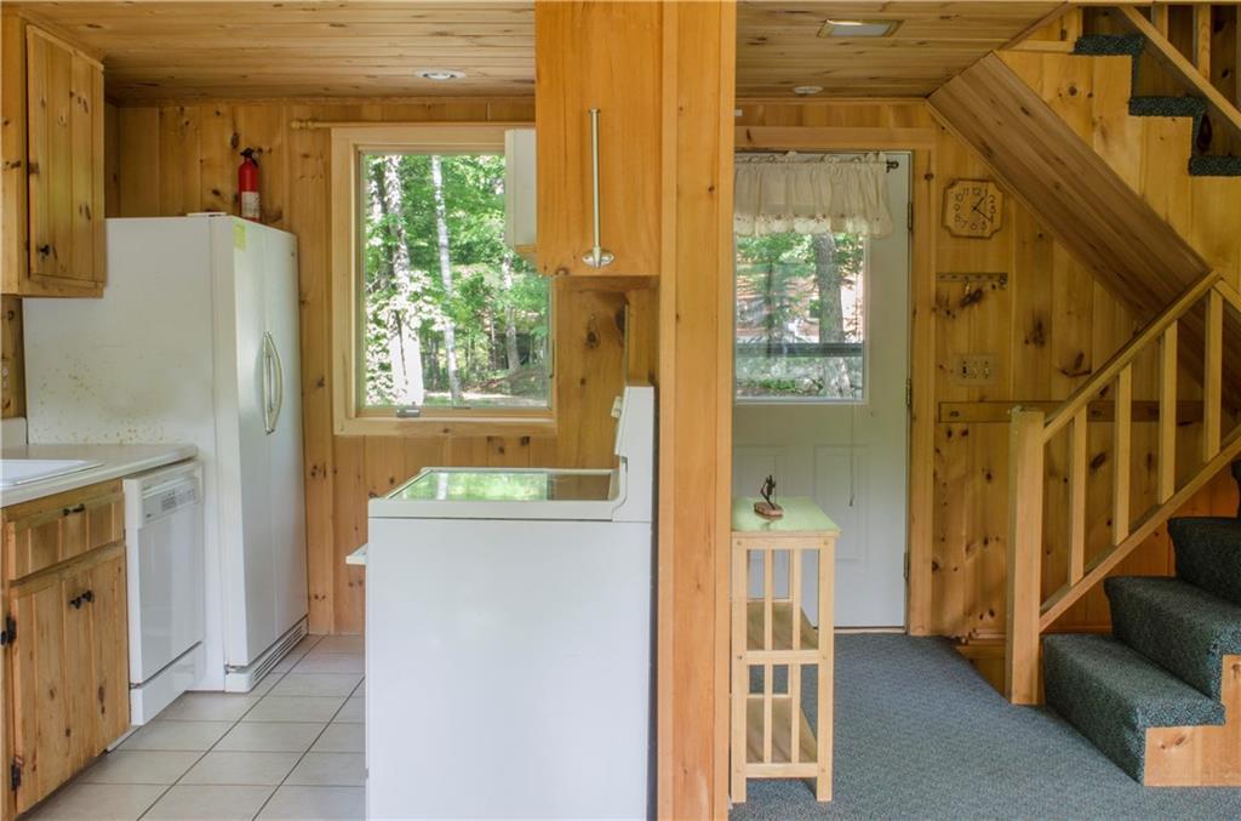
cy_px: 410
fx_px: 1238
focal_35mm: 36
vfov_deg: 36.7
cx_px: 620
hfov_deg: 53.3
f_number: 22
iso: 200
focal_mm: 24
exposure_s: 1.3
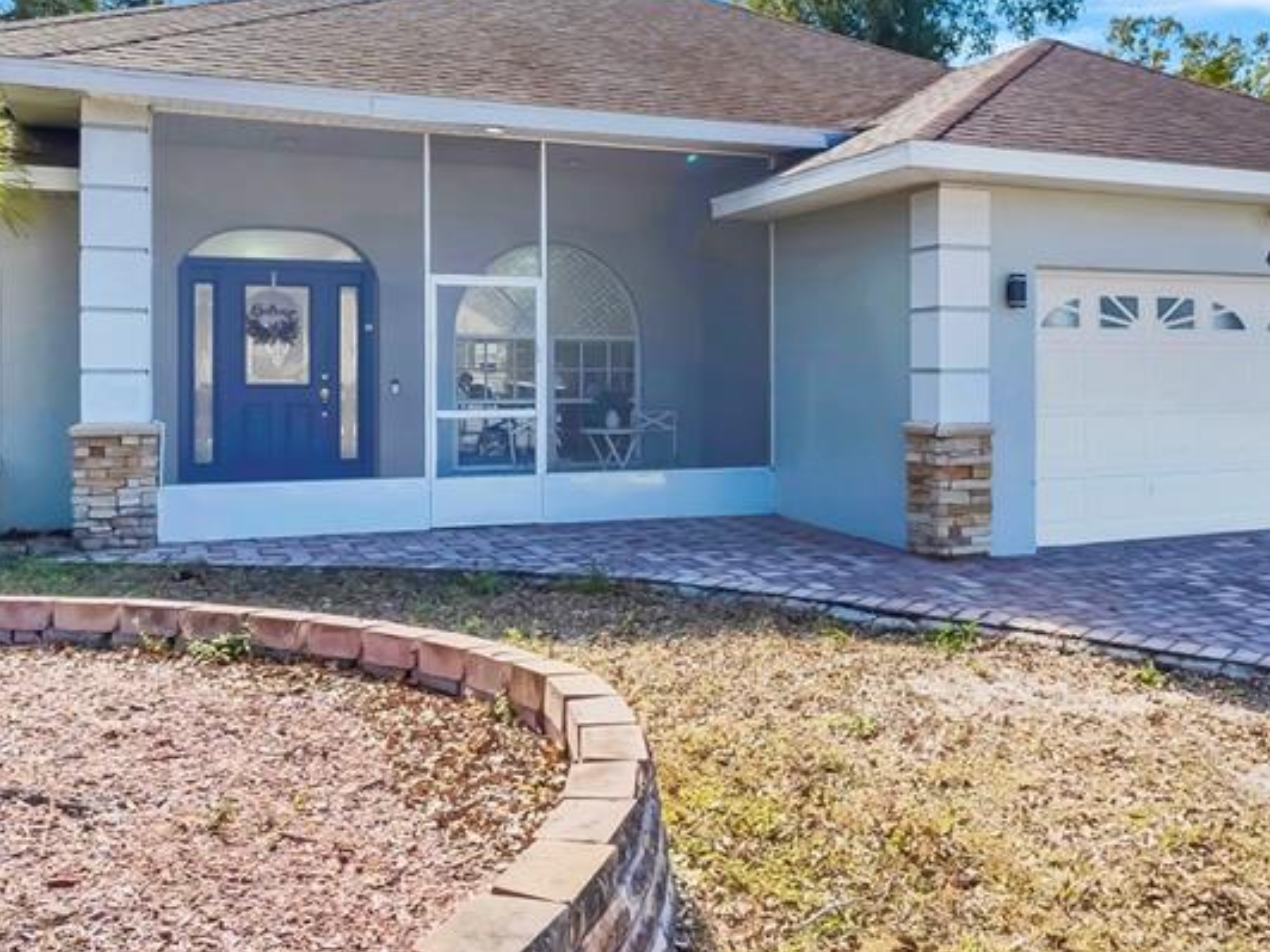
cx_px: 838
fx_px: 1357
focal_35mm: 37
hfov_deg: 49.3
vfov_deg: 38.6
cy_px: 413
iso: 250
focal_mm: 13.5
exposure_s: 1/30
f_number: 9
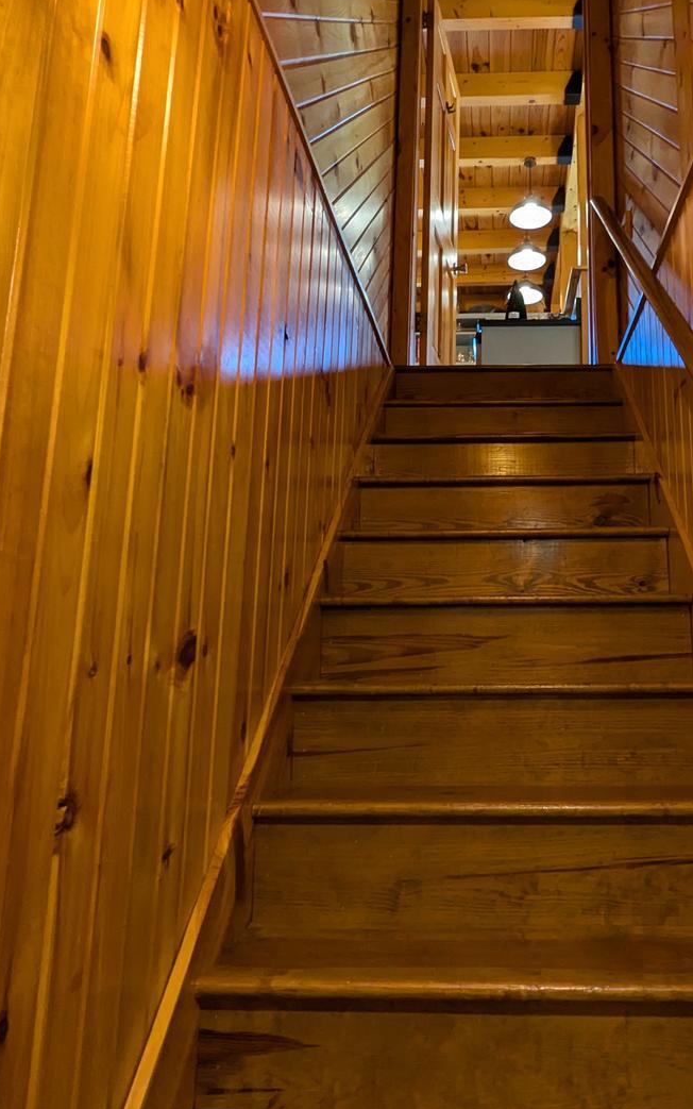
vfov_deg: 72.5
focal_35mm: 25
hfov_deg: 48.3
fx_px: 755
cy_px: 517
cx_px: 475
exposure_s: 1/40
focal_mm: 2.35
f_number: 2.2
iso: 214
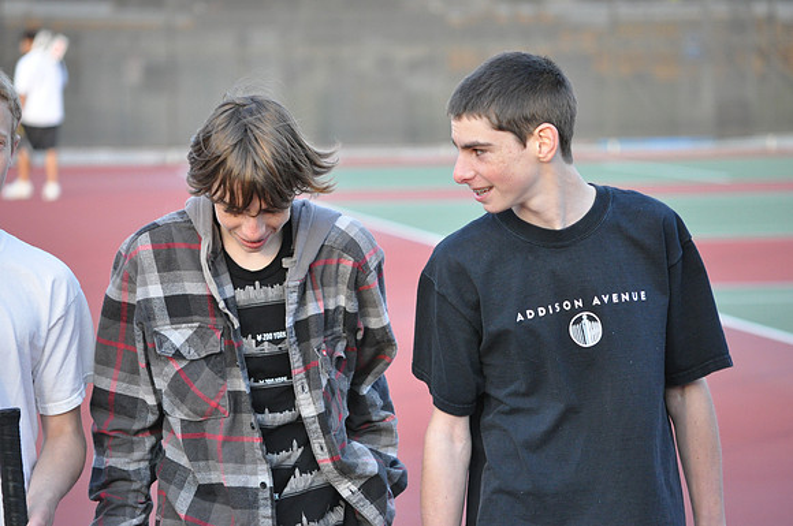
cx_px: 396
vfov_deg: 6.8
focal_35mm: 202
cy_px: 263
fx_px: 4454
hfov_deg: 10.2
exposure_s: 1/400
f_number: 5
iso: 1600
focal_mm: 135
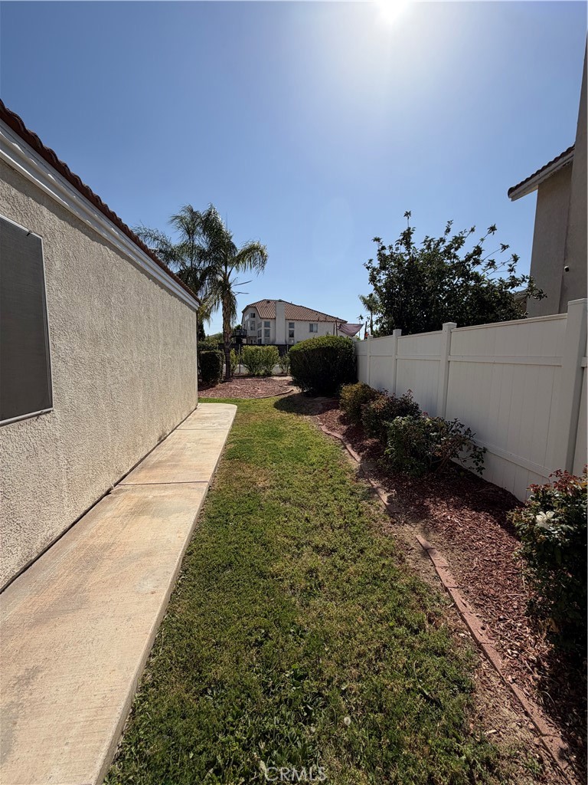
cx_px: 294
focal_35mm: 14
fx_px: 317
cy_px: 392
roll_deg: +1.7
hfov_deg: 85.7
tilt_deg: -6.6
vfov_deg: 102.1
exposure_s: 1/1464
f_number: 2.2
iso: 20
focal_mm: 2.22
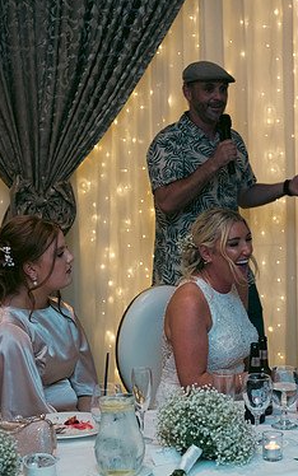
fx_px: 1130
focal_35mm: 87
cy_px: 235
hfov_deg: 14.9
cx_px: 260
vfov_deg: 23.8
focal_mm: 55
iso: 800
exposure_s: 1/160
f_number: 3.5
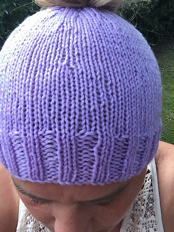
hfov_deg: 37.7
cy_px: 94
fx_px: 254
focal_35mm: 38
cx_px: 73
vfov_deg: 48.7
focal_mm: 2.65
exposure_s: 1/100
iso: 64
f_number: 2.2
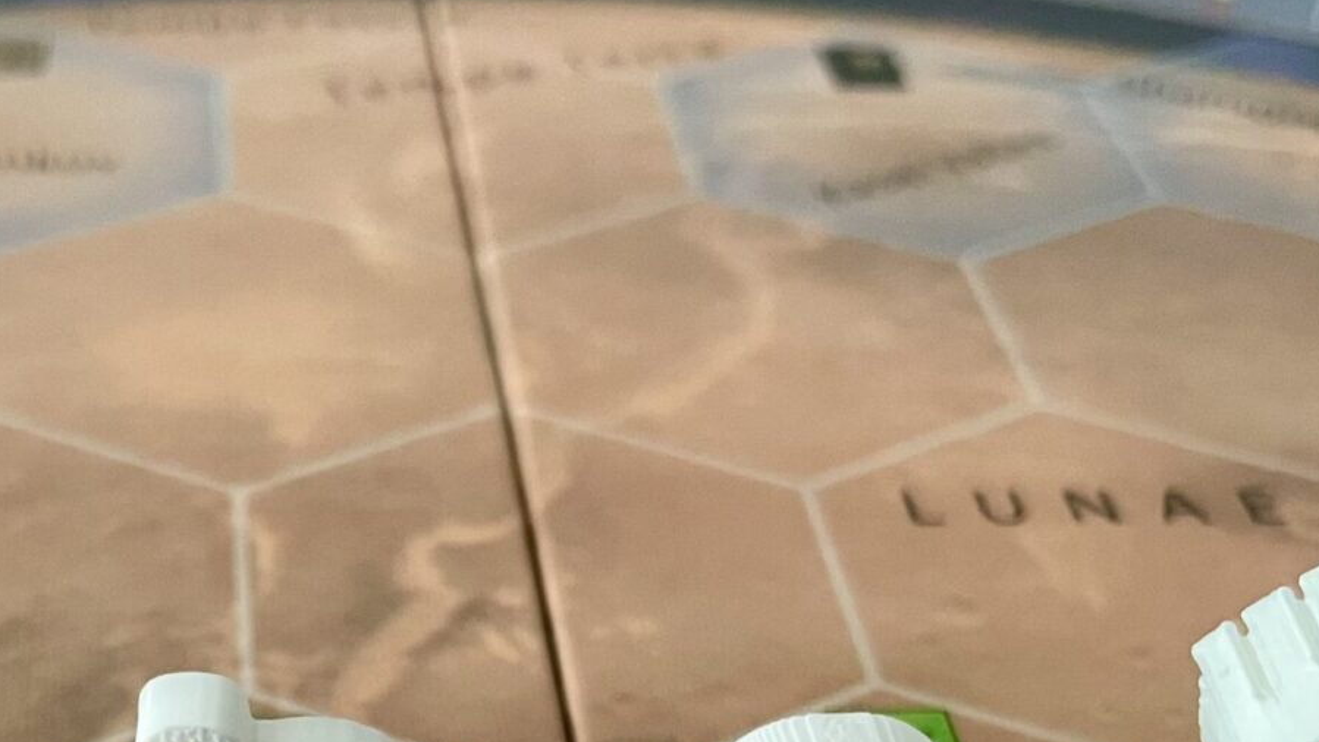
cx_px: 308
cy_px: 1015
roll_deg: -1.1
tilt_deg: -44.0
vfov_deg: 17.7
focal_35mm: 63
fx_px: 2204
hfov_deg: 32.6
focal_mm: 4.2
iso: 250
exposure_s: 1/60
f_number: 1.6
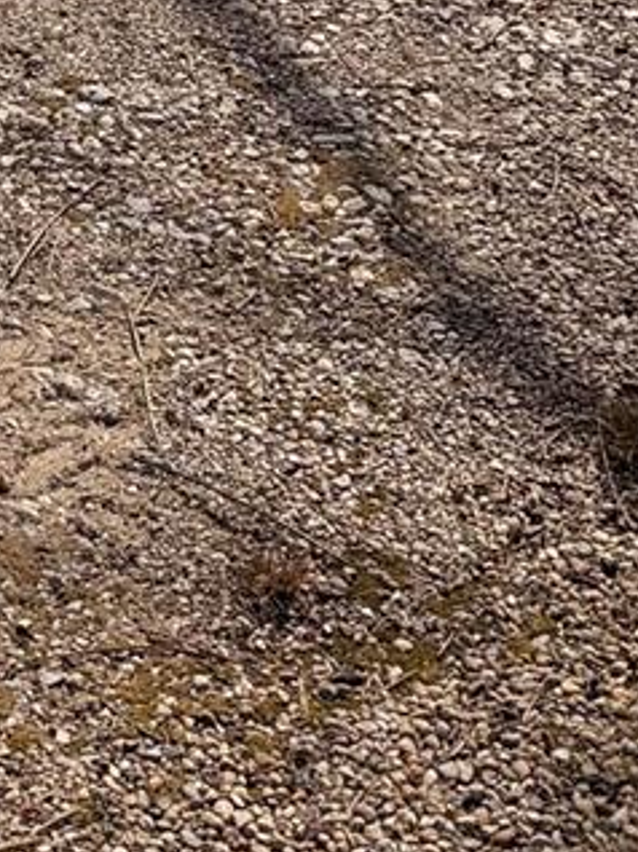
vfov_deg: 13.1
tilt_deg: -3.8
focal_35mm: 116
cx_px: -324
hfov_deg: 12.1
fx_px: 2854
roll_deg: +0.9
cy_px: -1141
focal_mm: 6.76
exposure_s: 1/6173
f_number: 1.78
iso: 80
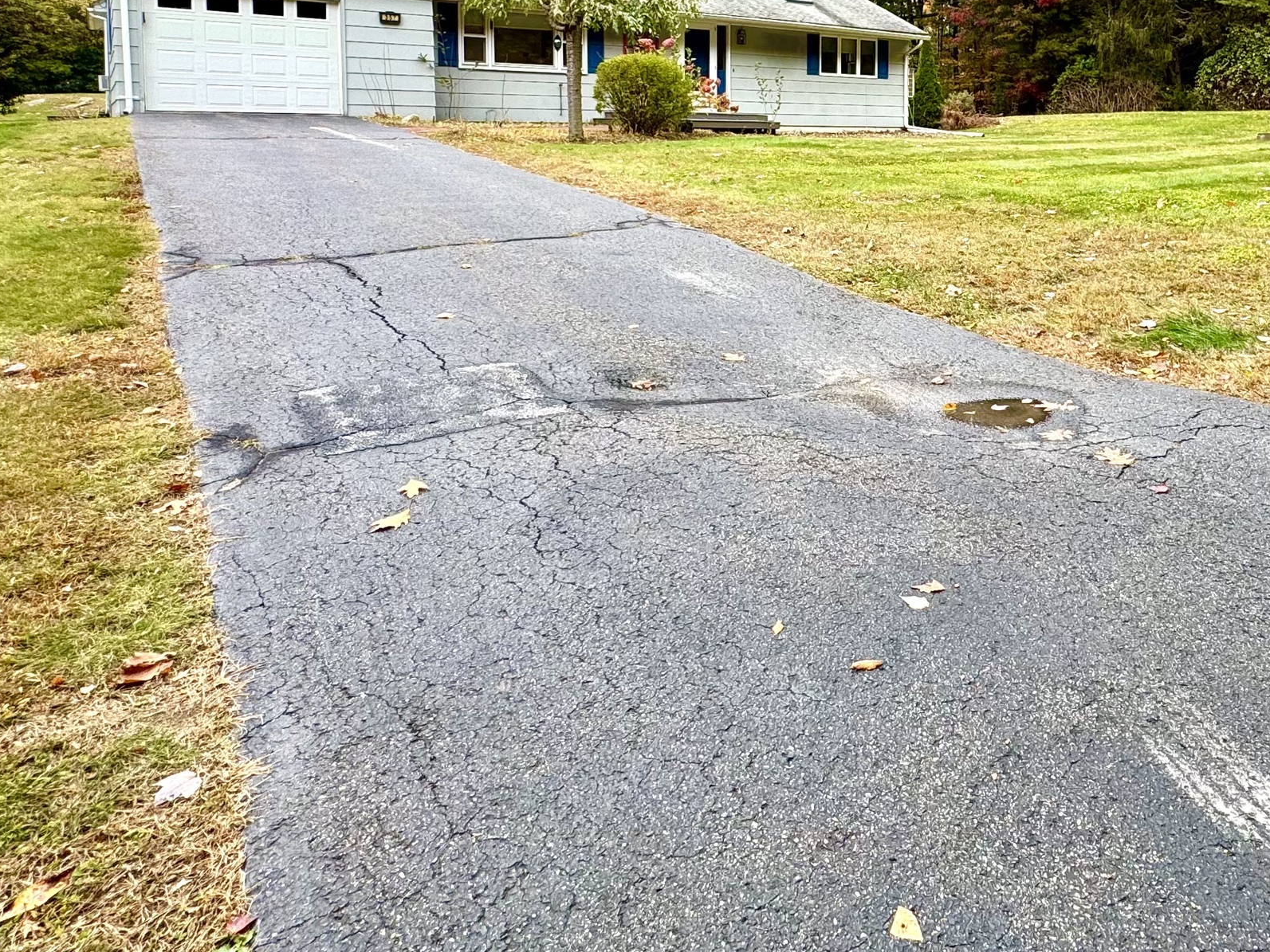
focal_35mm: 27
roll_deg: -0.3
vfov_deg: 48.5
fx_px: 991
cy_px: 194
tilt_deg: -3.7
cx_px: 921
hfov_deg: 62.3
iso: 40
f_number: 2.2
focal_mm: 2.22
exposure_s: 1/306
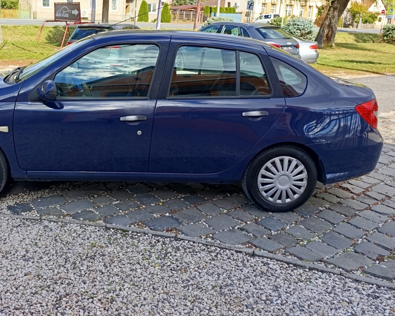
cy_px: 105
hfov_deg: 51.4
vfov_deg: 42.7
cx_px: 117
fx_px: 397
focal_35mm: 34
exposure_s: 1/238
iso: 50
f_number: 1.6
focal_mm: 6.14
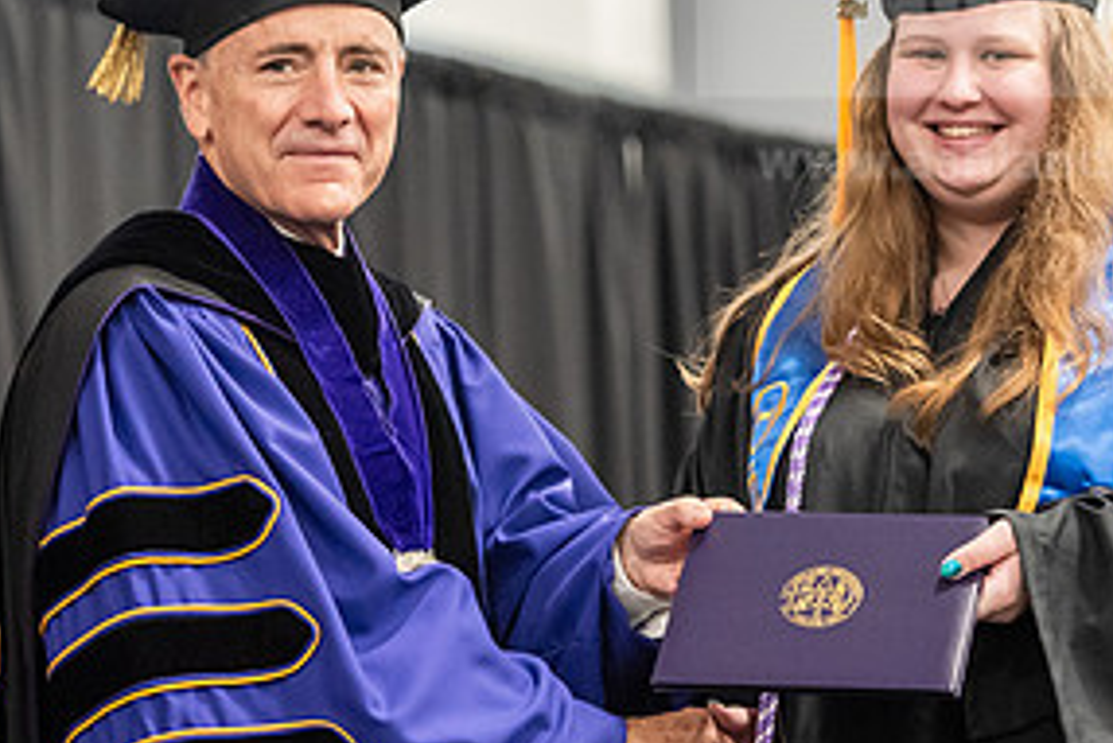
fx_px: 6279
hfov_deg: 10.1
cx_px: 580
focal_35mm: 203
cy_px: 243
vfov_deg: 6.8
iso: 3200
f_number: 3.2
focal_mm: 100
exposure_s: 1/200
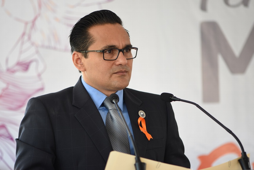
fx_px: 1111
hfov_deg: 13.0
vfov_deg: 8.7
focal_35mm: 158
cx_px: 127
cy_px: 85
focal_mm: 105
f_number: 2.8
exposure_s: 1/320
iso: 400
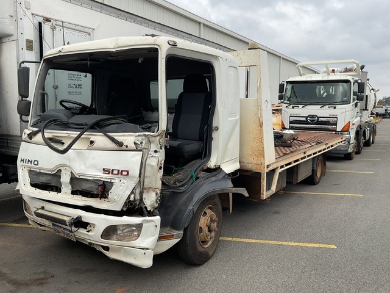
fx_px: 327
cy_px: 146
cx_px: 195
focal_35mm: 29
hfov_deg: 61.7
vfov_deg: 48.2
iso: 16
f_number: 1.8
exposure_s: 1/1055
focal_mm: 3
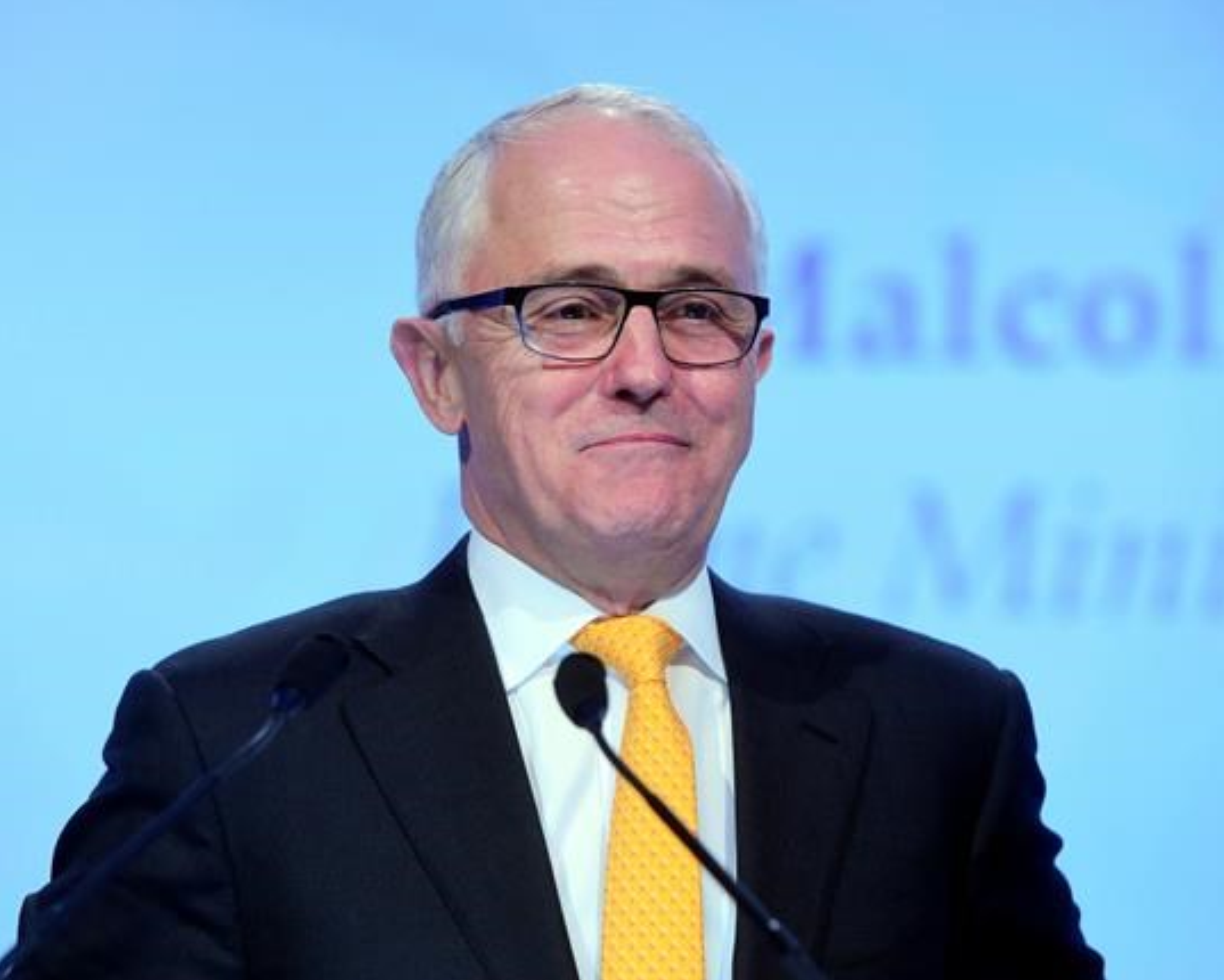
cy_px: 489
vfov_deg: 8.8
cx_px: 700
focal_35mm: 176
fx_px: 6378
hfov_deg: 11.0
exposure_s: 1/320
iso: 3200
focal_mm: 155
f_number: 3.5
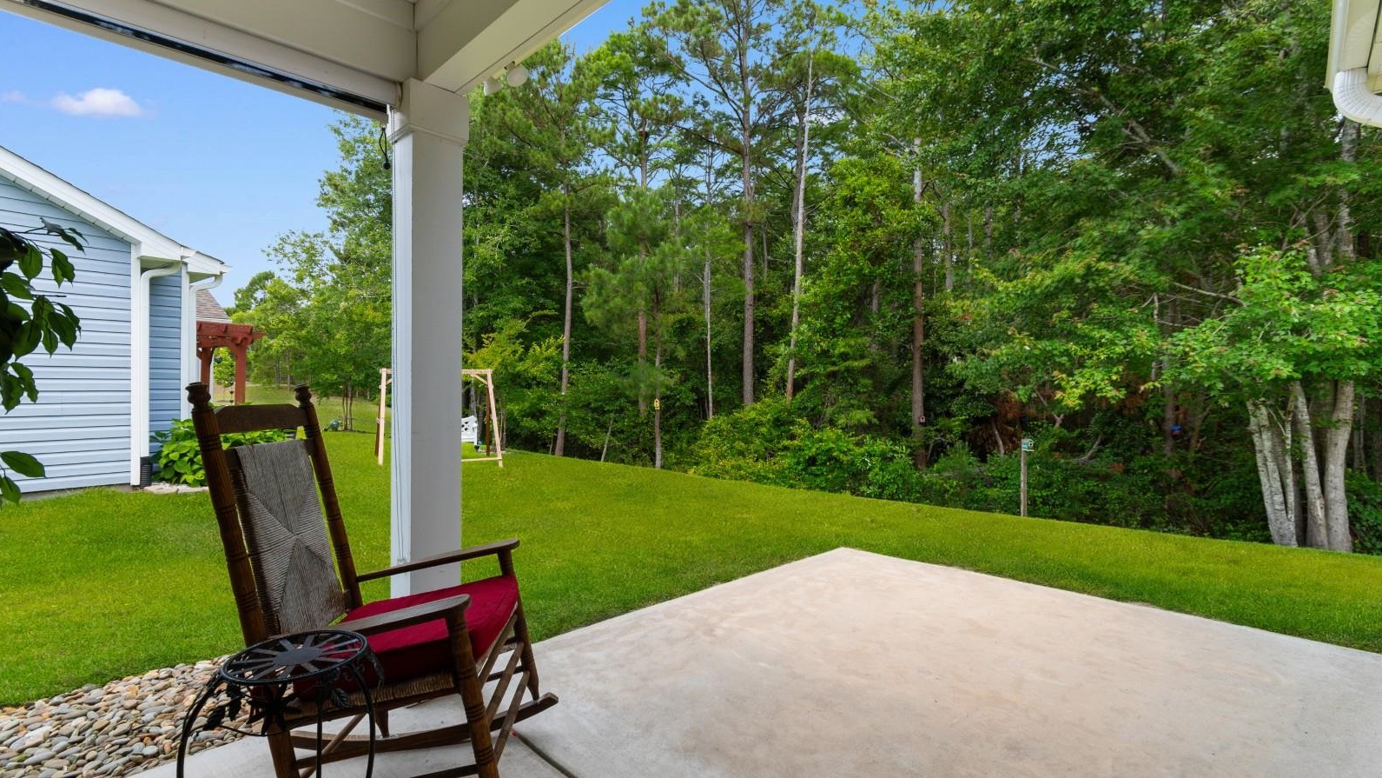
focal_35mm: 16
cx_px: 698
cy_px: 365
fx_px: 586
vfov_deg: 67.0
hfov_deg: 99.4
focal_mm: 10
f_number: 4.5
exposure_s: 1/80
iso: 100
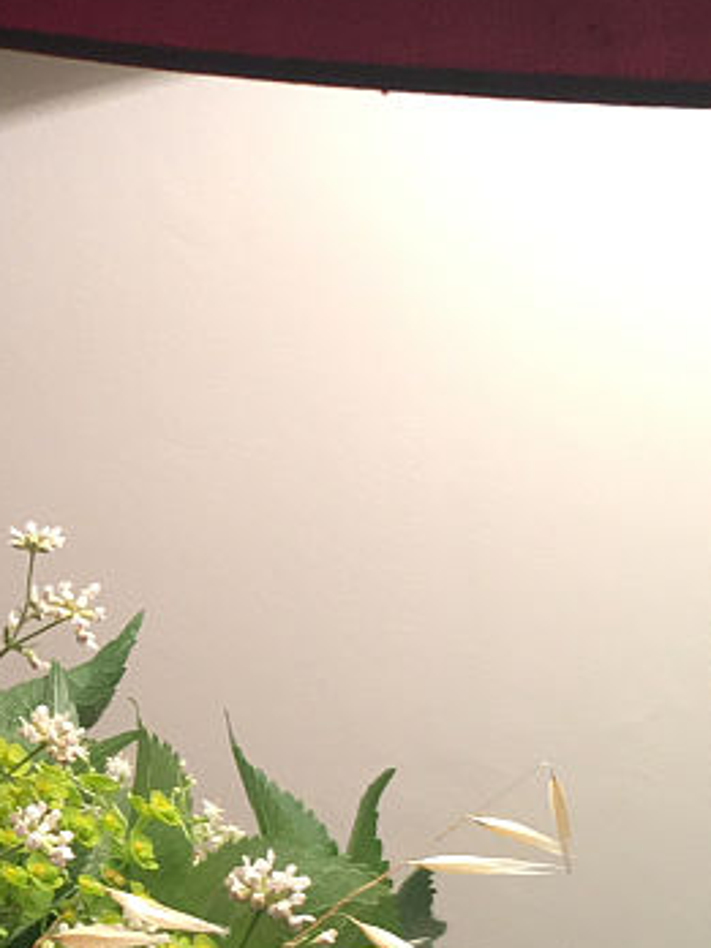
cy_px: 548
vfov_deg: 19.6
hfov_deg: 14.3
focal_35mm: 100
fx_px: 2739
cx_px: -136
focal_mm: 4.15
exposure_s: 1/33
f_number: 2.2
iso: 80
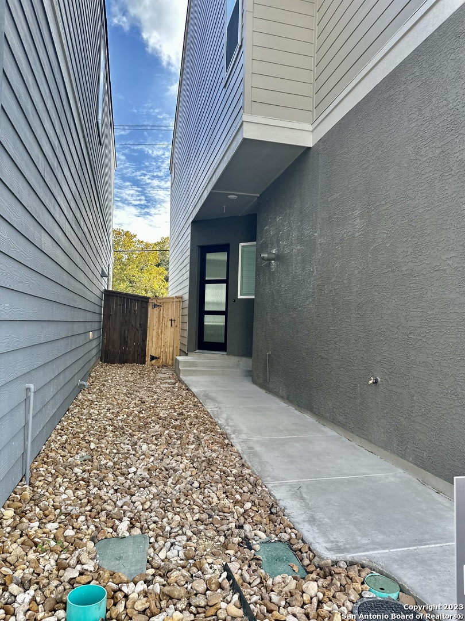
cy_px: 310
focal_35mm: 24
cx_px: 232
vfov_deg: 71.6
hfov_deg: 56.8
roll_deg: -2.0
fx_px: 430
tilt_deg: +1.8
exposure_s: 1/1183
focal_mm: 6.86
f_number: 1.78
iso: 80
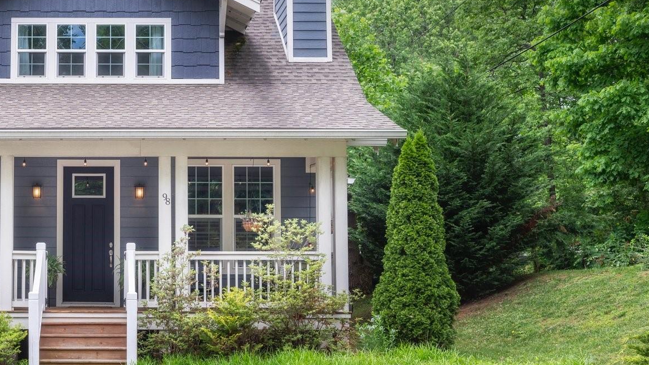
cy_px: 210
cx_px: 103
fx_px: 947
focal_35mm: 55
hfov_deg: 36.2
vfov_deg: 21.8
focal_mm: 30
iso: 200
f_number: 8
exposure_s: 1/160
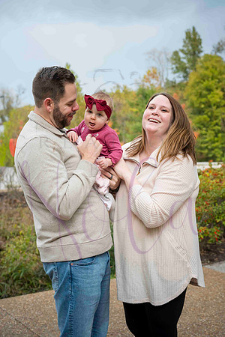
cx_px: 112
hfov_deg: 28.1
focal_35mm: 48
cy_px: 168
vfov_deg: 41.1
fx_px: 450
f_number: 4
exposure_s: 1/500
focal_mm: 48
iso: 400
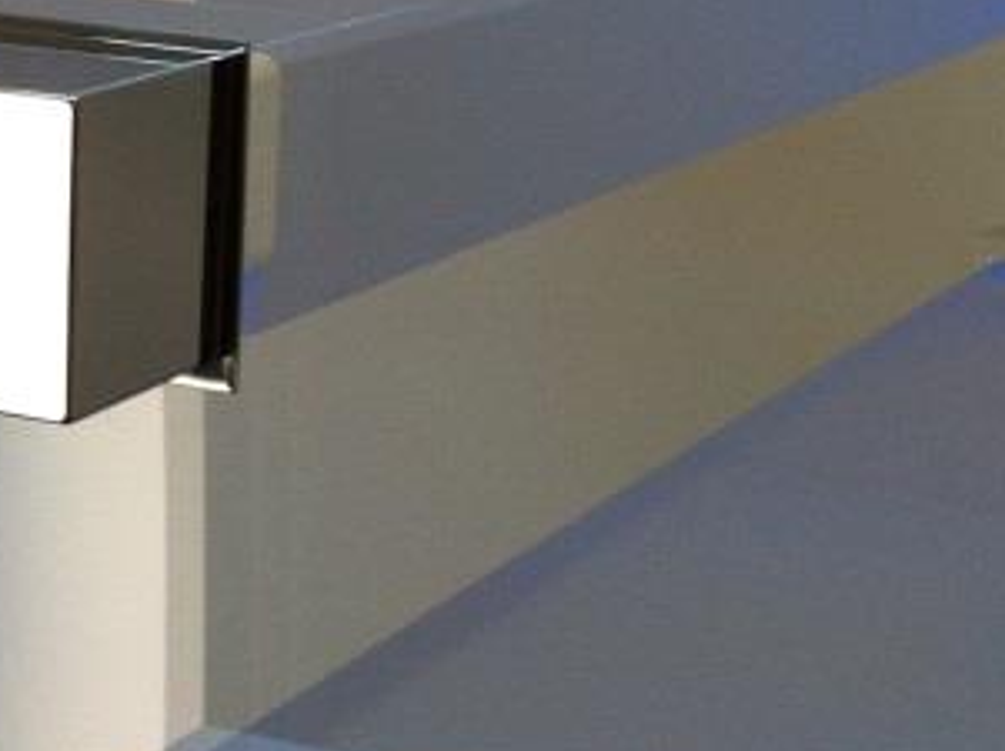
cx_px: 270
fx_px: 3451
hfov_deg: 16.5
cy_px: 142
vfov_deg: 12.4
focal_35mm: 119
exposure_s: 1/60
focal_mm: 3.85
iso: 80
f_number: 2.8
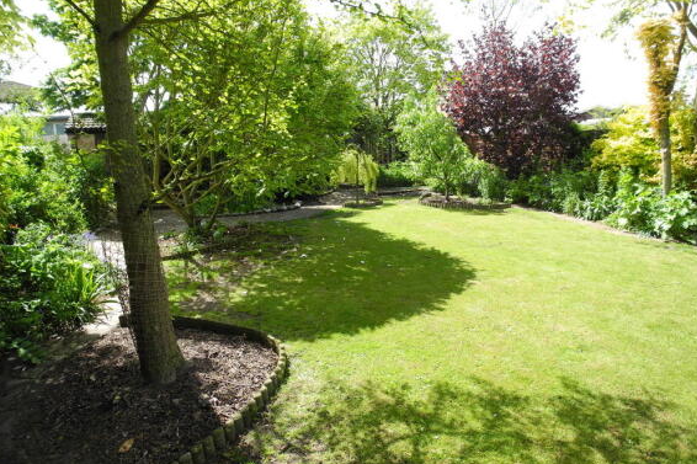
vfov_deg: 43.6
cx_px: 350
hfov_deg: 61.9
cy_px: 226
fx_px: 581
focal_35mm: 30
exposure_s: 1/352
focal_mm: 6
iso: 100
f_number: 2.8
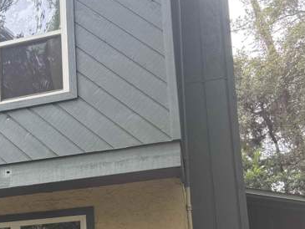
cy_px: 232
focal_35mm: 57
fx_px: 502
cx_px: 33
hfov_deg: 32.2
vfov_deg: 24.4
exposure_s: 1/231
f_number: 1.6
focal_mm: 5.96
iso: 40
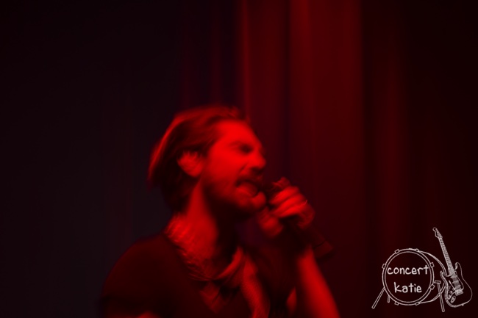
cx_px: 239
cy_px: 159
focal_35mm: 200
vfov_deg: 6.9
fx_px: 2655
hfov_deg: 10.3
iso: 100
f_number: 4.5
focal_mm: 72
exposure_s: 1/10
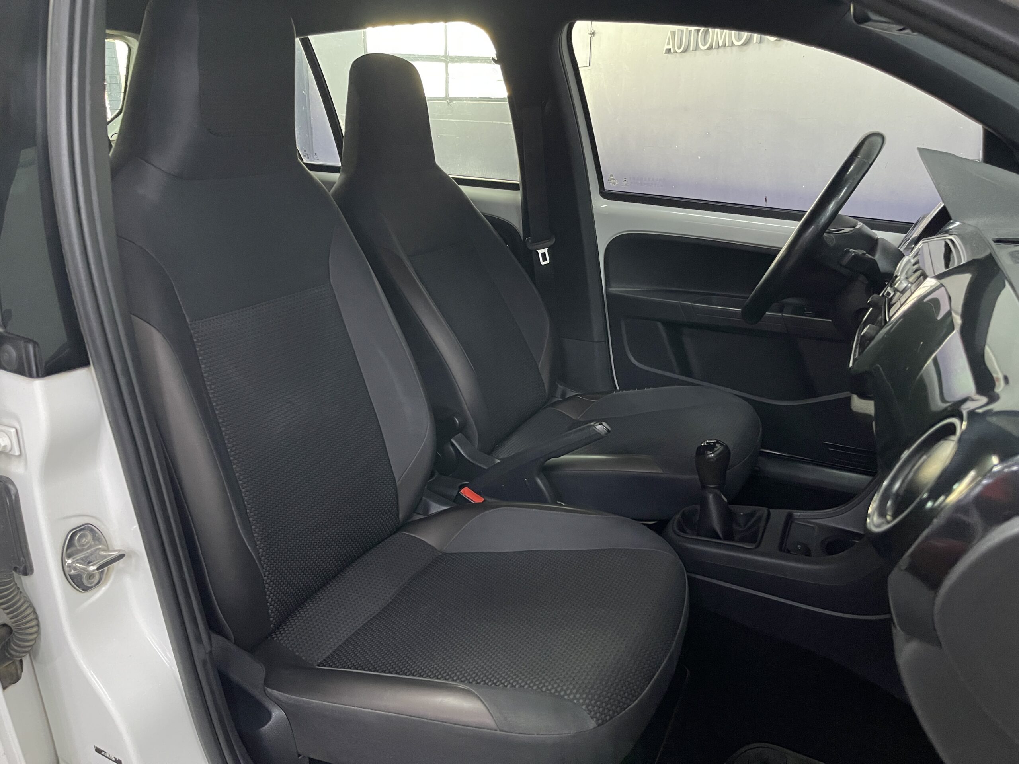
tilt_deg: -21.6
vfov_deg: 54.9
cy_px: 382
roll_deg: -1.1
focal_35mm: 25
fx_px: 736
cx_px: 510
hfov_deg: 69.4
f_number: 1.6
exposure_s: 1/34
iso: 640
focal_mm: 5.1
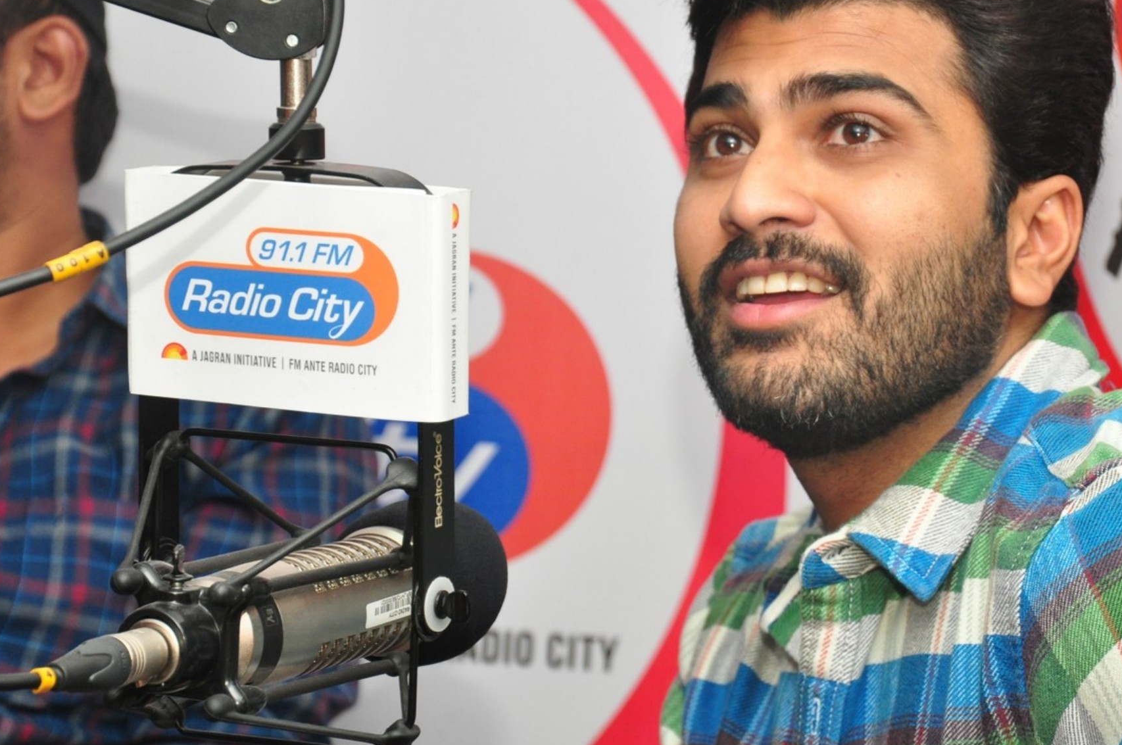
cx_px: 693
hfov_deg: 14.8
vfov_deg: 9.8
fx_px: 4327
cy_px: 347
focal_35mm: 139
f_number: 5.6
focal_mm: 70
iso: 800
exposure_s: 1/125
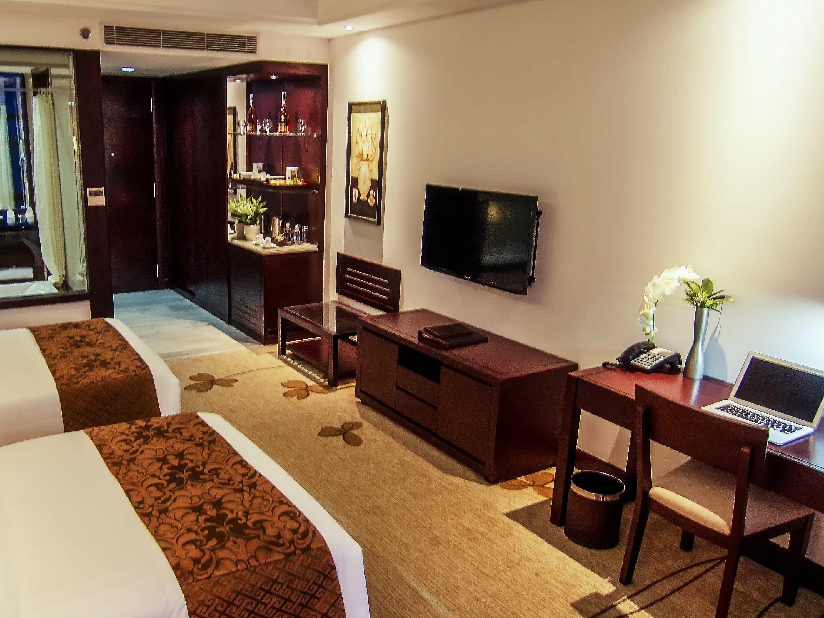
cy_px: 297
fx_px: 663
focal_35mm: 28
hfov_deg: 62.5
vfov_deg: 50.0
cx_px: 293
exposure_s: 1/20
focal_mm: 11
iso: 500
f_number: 3.2
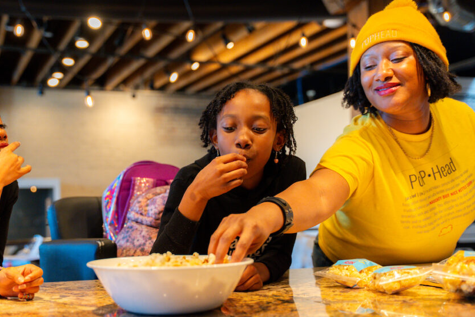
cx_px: 187
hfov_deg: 40.9
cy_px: 168
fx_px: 633
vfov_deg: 28.1
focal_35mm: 48
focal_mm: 39
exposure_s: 1/160
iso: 2000
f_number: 2.8
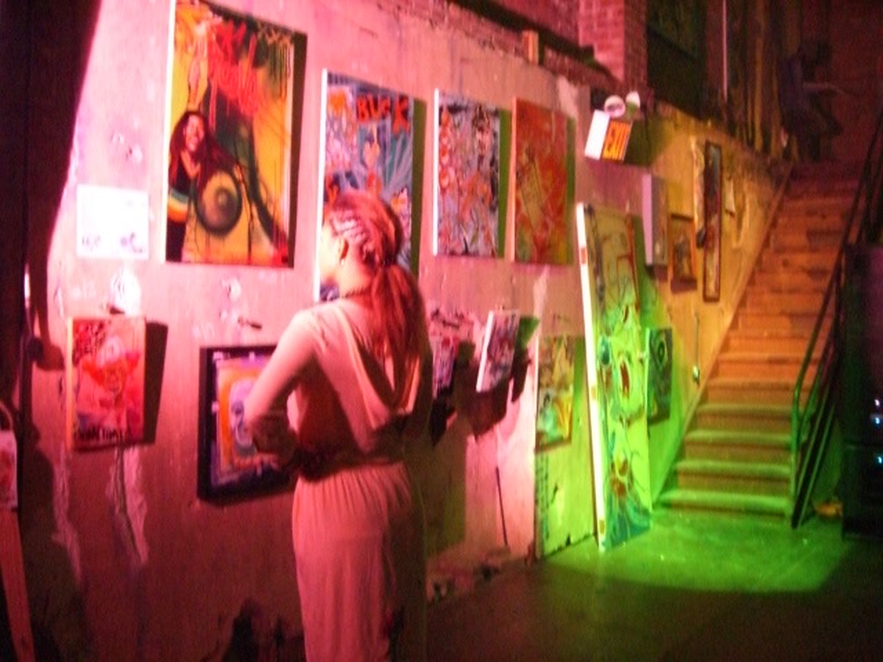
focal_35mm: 38
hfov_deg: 49.0
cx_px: 442
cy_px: 331
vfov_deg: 37.7
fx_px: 969
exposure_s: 1/15
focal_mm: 6.2
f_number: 2.7
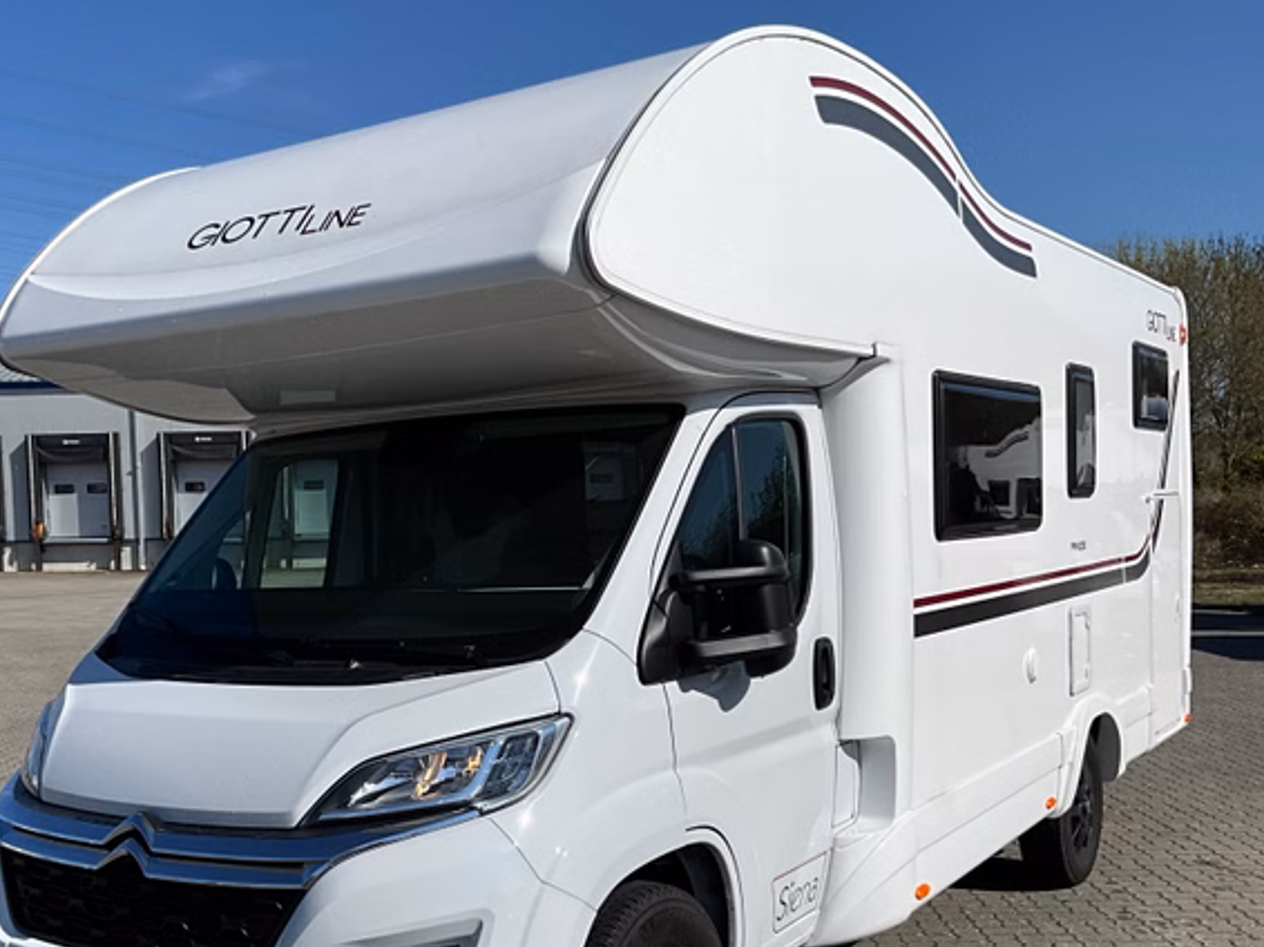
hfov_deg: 45.5
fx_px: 1496
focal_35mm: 41
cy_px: 623
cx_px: 500
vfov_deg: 34.8
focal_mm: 3
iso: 25
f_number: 1.8
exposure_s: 1/4785
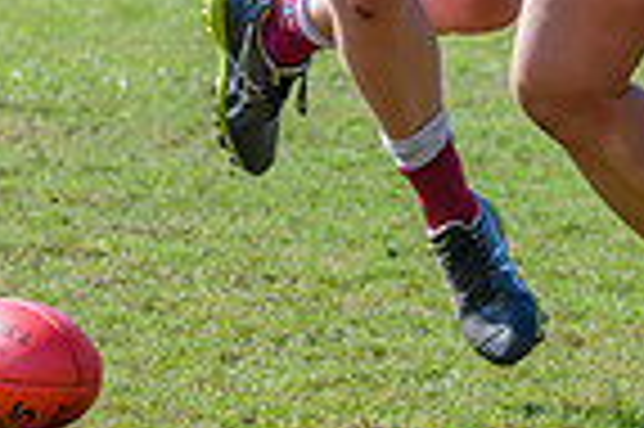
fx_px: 12758
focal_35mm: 714
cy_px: -201
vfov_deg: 1.9
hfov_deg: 2.9
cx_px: 428
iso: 800
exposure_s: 1/1250
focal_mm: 170
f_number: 5.6
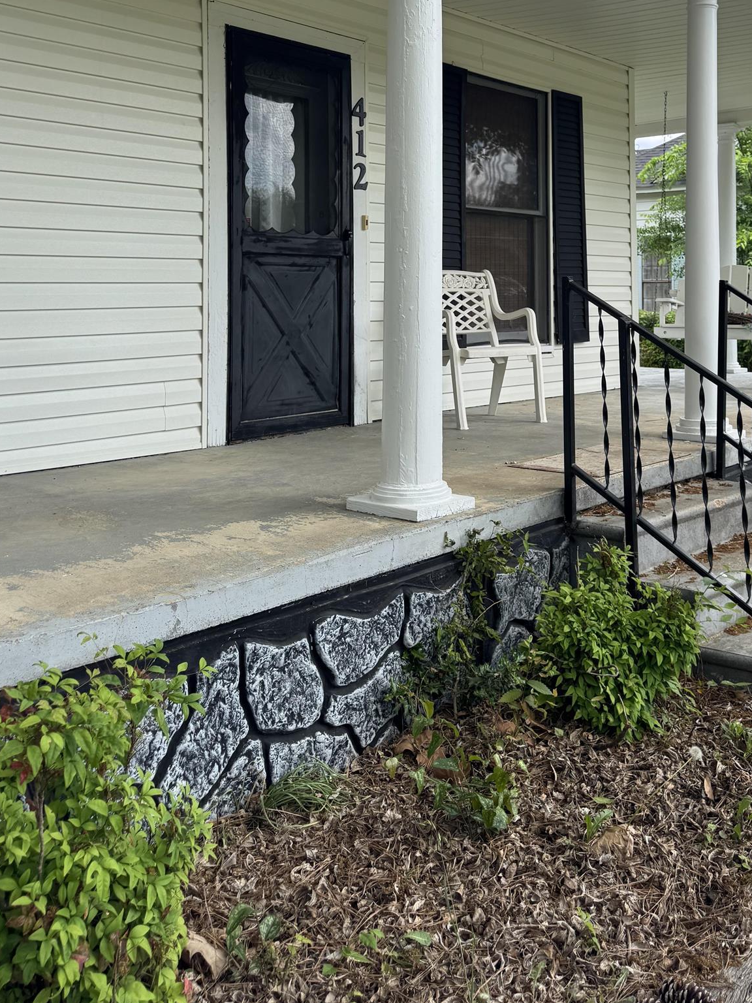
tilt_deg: +1.7
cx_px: 503
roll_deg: +0.8
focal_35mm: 36
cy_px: 259
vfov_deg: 49.4
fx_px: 1043
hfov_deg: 39.2
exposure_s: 1/876
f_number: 1.78
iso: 80
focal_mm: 6.76
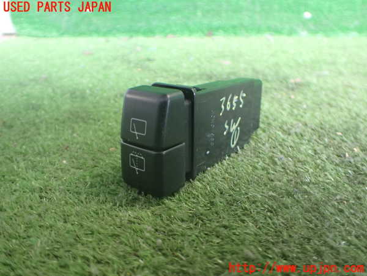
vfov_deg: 46.8
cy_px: 138
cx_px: 184
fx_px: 318
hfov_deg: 60.0
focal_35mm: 30
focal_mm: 5.4
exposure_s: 1/60
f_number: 2.3
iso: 800
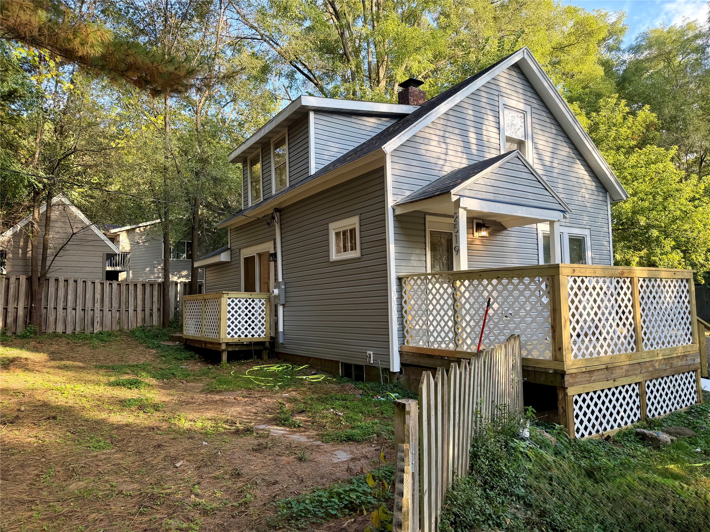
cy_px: 266
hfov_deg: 71.6
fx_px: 492
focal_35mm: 24
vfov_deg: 56.8
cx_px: 355
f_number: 1.78
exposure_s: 1/314
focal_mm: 6.76
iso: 80
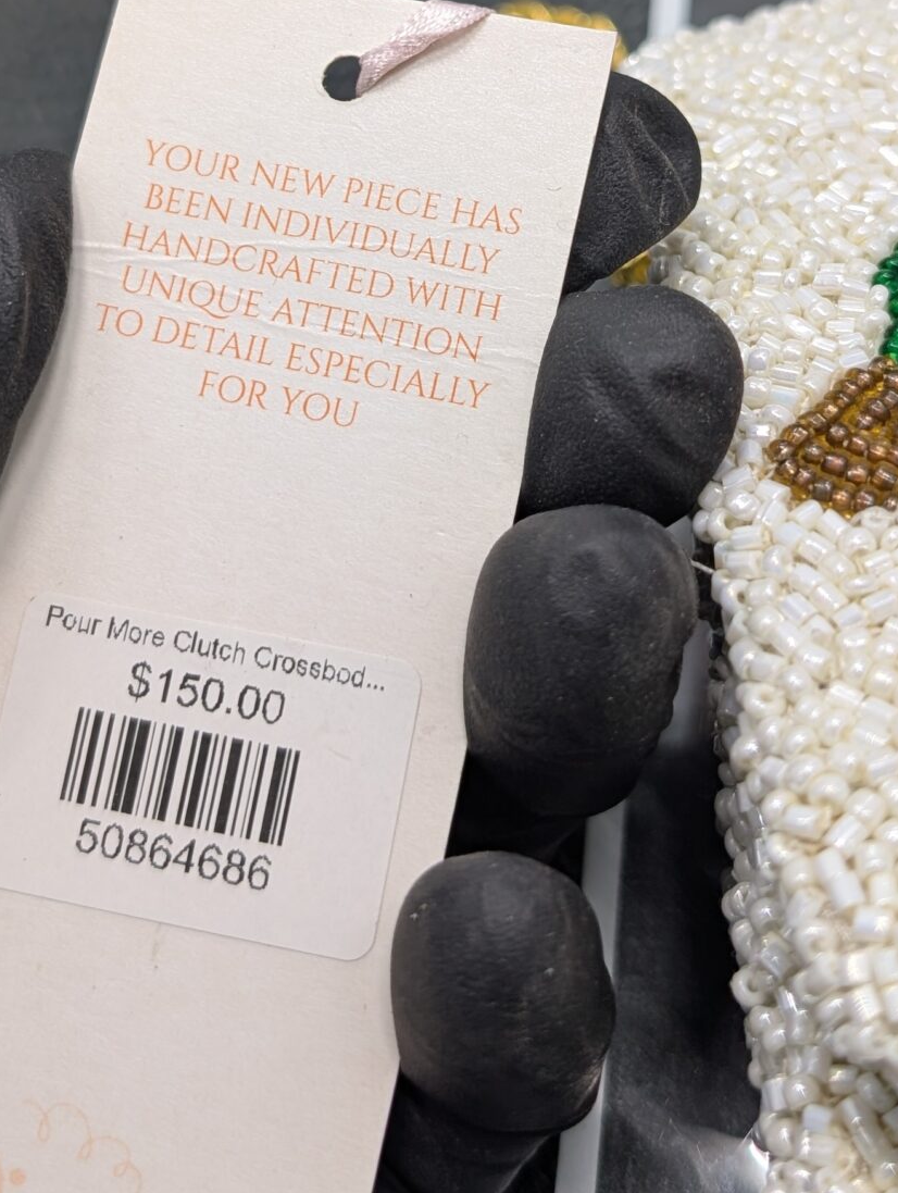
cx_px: 435
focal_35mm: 56
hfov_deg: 26.2
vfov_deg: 33.6
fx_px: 1932
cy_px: 289
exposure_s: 1/120
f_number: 1.68
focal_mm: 6.9
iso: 67
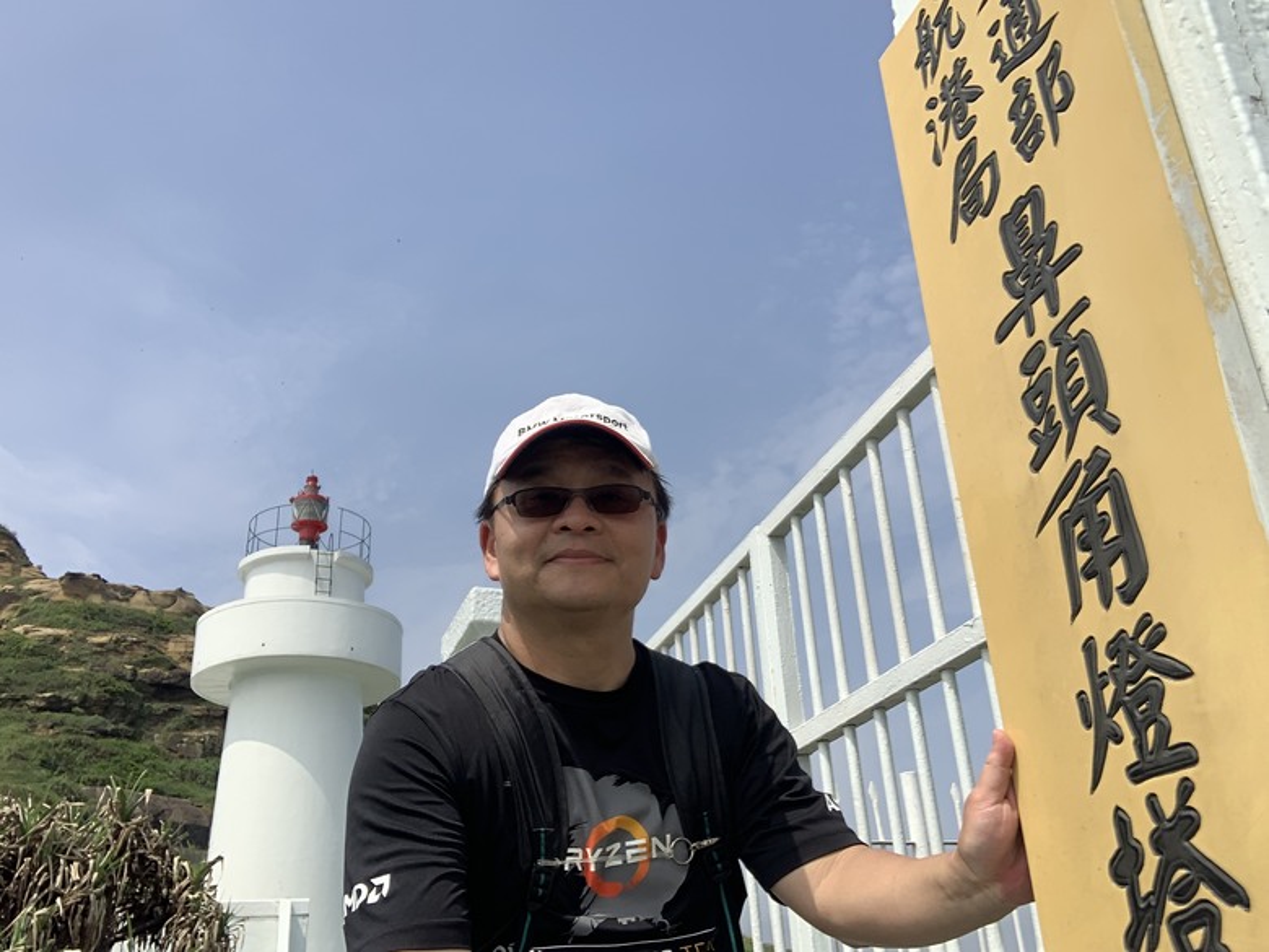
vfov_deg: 44.2
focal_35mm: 32
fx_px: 1173
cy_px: 476
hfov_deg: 56.8
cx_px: 634
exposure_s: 1/1770
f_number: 2.2
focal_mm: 2.87
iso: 16
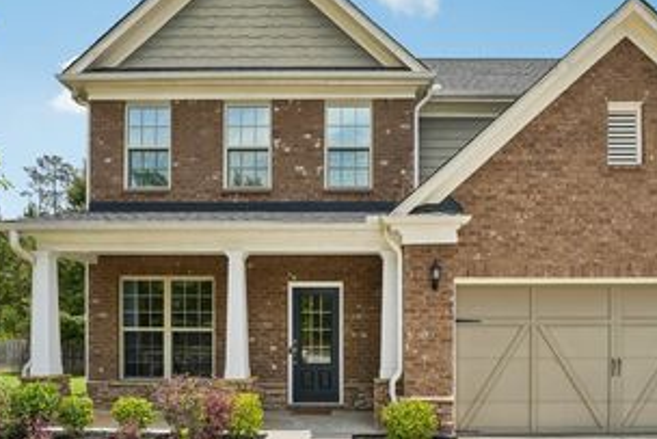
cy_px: 181
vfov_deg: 54.8
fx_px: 420
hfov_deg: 75.7
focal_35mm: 23
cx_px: 374
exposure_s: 1/400
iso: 100
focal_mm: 14
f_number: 8
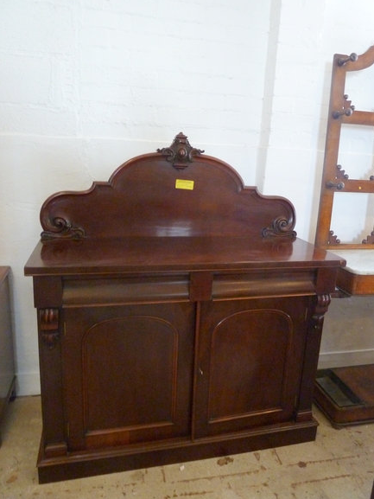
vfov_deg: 67.3
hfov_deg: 53.1
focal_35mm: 26
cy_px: 242
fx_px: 374
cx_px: 193
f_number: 3.3
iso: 400
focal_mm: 4.1
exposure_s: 1/20
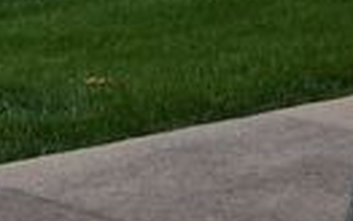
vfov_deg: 8.5
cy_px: 402
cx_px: -604
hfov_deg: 10.9
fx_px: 1434
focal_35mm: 149
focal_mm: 5.56
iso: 100
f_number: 1.8
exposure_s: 1/1340
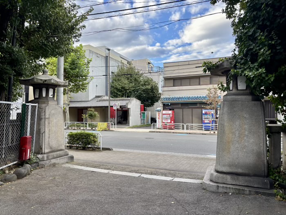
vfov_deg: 53.1
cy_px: 108
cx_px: 143
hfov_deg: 67.3
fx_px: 215
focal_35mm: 26
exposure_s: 1/413
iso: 50
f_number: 1.6
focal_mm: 5.96
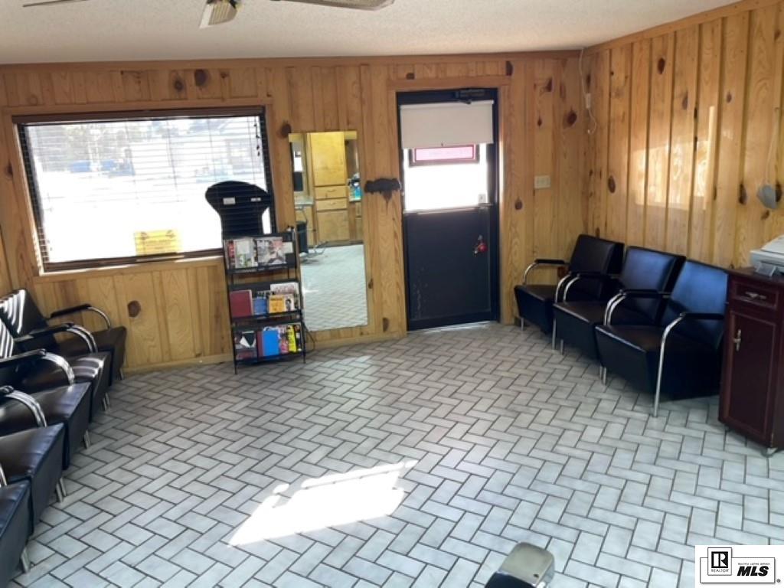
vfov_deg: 53.1
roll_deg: +2.9
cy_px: 294
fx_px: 589
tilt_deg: -12.6
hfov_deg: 67.3
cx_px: 392
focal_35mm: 26
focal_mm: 4.2
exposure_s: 1/27
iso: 40
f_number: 1.6
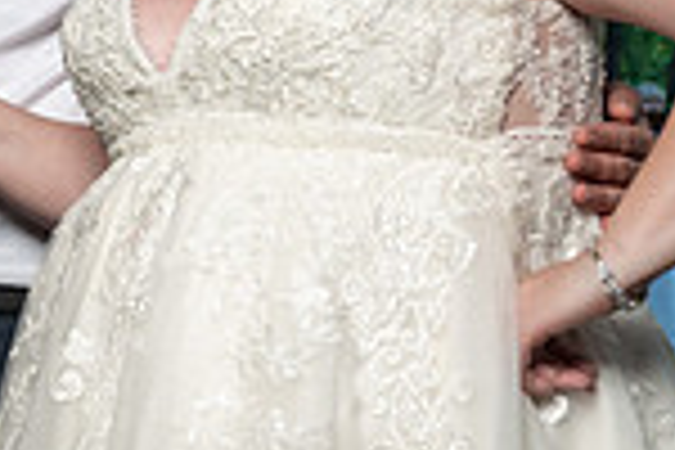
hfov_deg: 13.9
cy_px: 115
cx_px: -306
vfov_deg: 9.9
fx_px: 2606
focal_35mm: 139
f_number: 5.6
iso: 2000
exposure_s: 1/200
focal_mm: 36
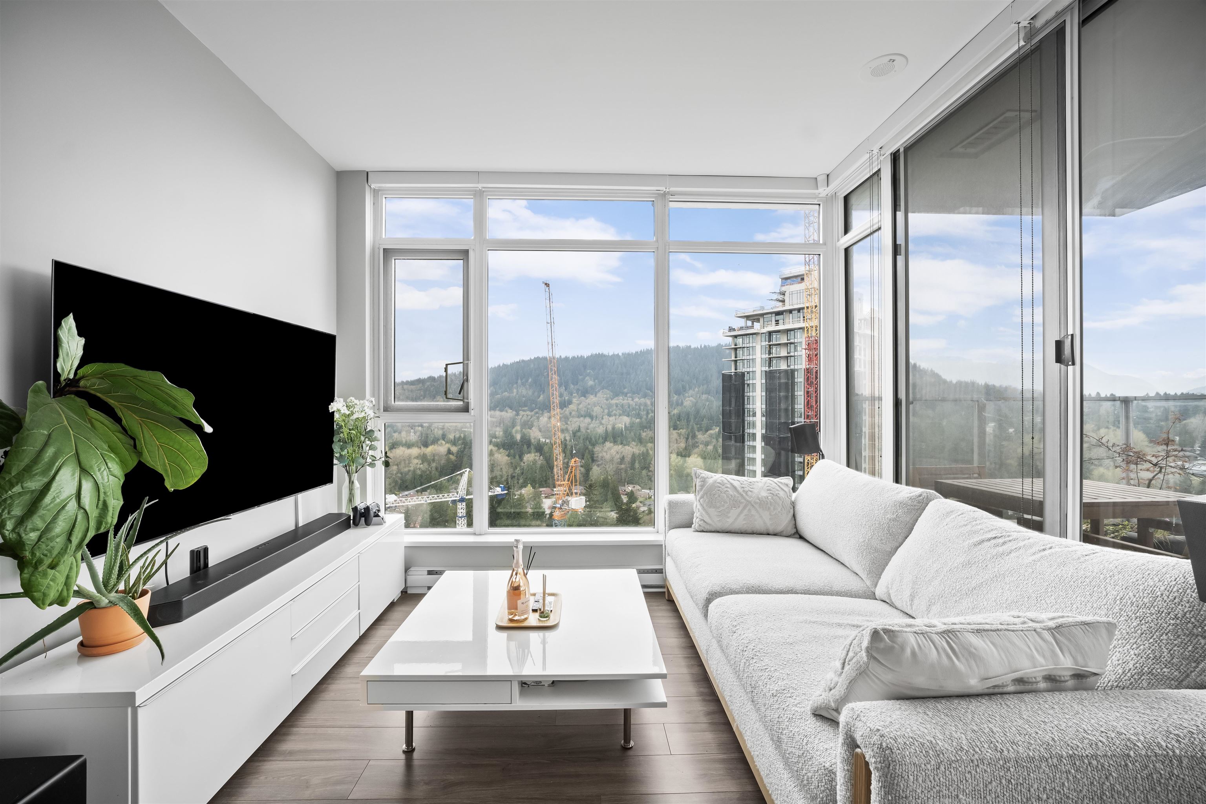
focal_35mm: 14
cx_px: 603
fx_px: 452
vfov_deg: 83.3
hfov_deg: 106.3
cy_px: 402
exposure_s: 1/6
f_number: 9
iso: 250
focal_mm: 9
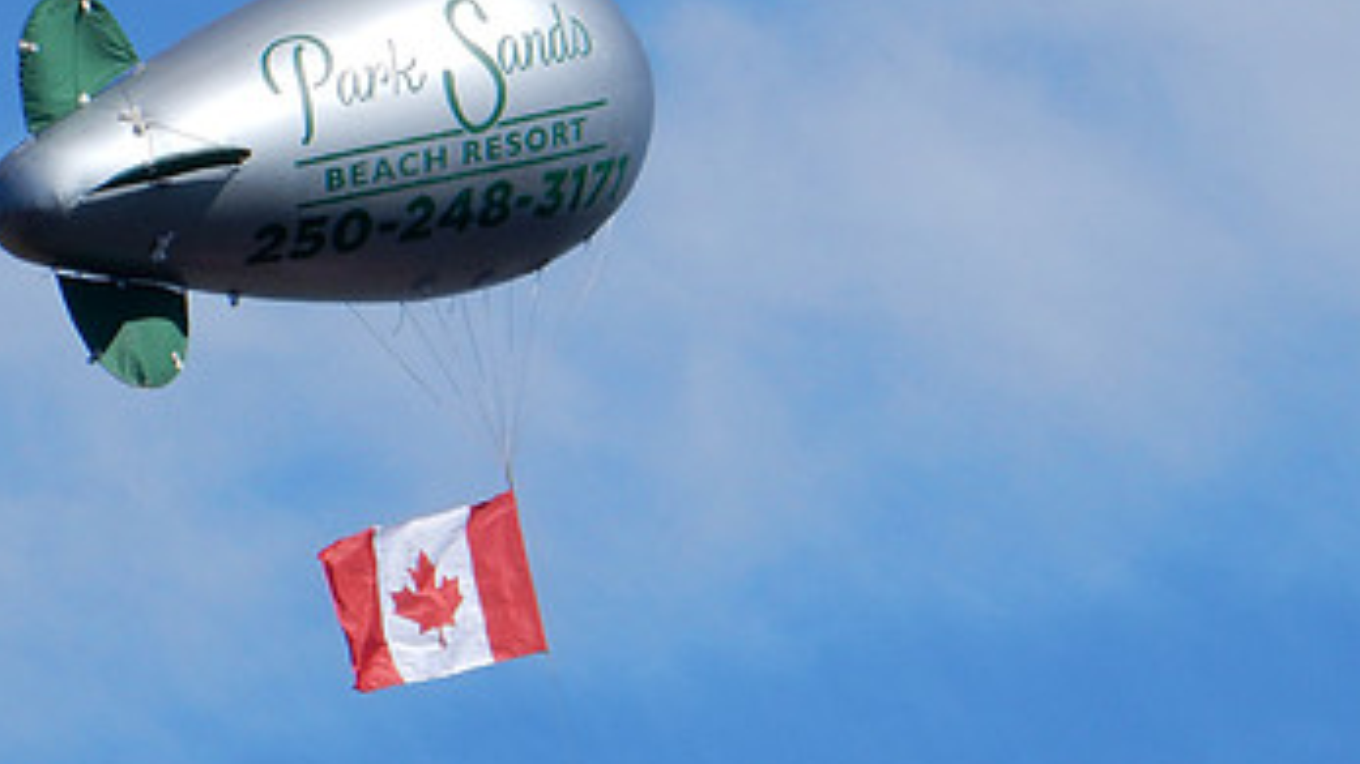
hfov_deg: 2.2
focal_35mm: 969
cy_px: 453
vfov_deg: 1.3
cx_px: 533
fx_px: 34936
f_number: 6.4
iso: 125
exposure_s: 1/800
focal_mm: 94.9
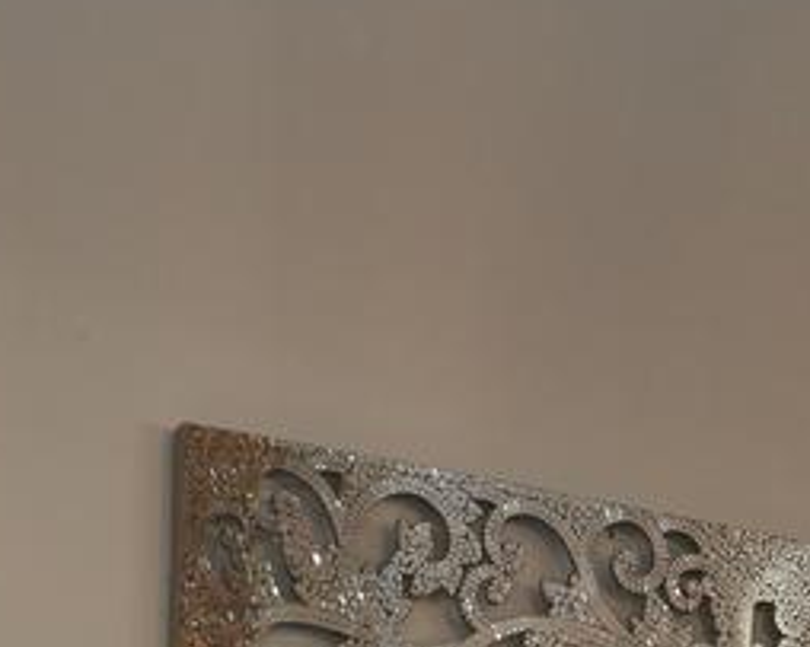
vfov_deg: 10.4
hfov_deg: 15.9
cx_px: 364
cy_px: 1726
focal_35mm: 121
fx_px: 2900
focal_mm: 16
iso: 1000
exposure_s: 1/60
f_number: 6.3
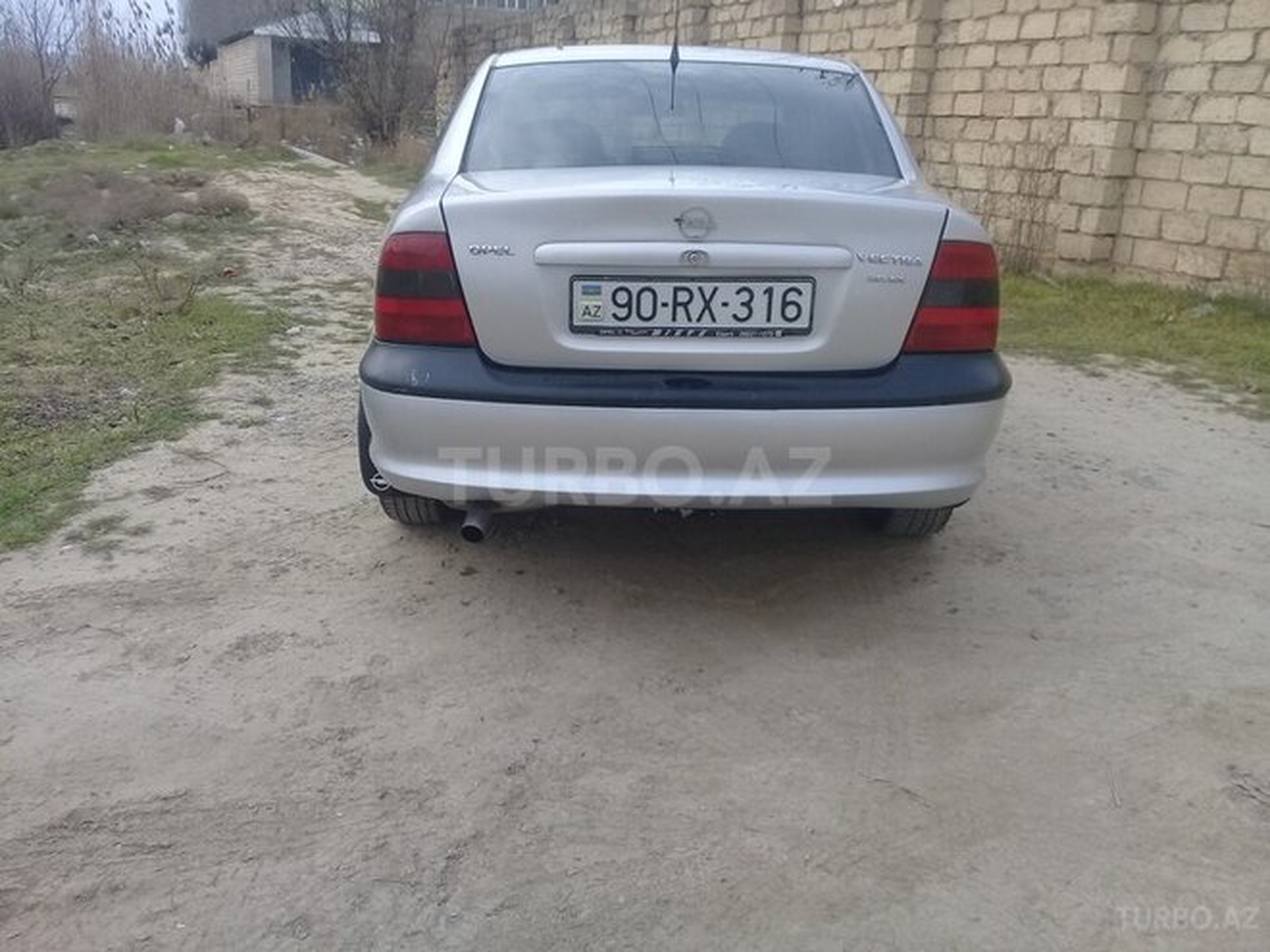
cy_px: 476
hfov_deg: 58.4
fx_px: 1137
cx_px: 635
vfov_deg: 45.4
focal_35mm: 31
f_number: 2.2
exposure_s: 1/185
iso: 50
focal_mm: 3.3
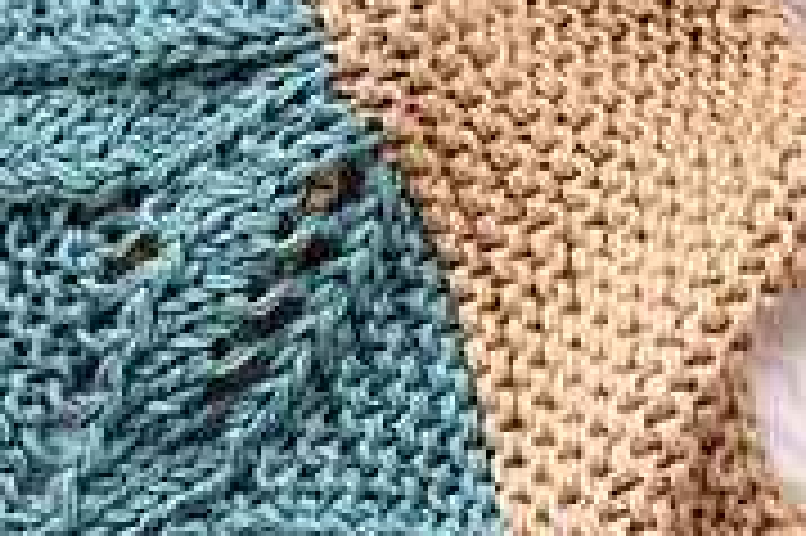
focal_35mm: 129
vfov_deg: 10.5
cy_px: 601
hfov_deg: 15.9
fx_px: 2885
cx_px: 495
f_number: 5.6
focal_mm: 24
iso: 400
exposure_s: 1/125
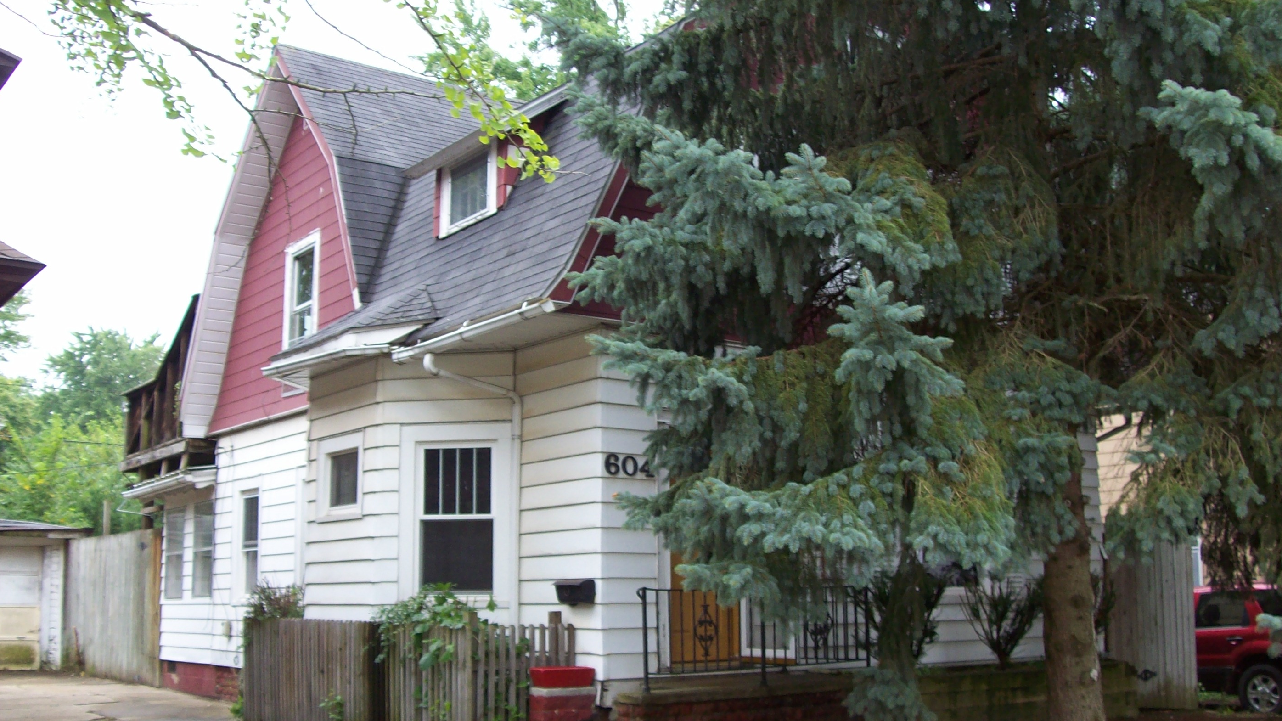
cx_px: 635
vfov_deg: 29.7
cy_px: 417
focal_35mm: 40
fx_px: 1360
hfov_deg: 50.5
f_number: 2.7
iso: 80
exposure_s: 1/152
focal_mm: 6
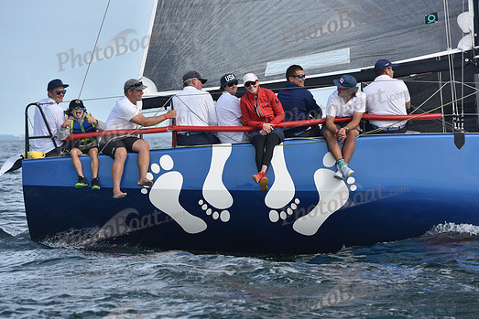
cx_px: 234
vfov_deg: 7.1
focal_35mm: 194
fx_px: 2582
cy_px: 167
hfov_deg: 10.6
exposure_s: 1/1000
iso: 320
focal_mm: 175
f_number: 7.1
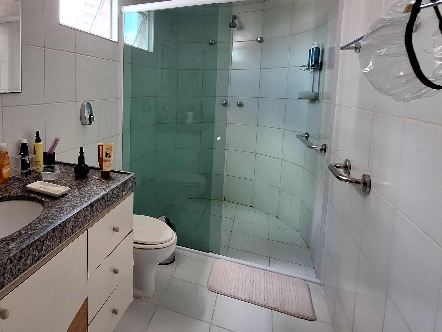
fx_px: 281
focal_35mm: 22
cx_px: 105
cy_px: 116
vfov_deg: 59.9
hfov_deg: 70.7
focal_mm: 1.74
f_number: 2.2
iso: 80
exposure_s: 1/40
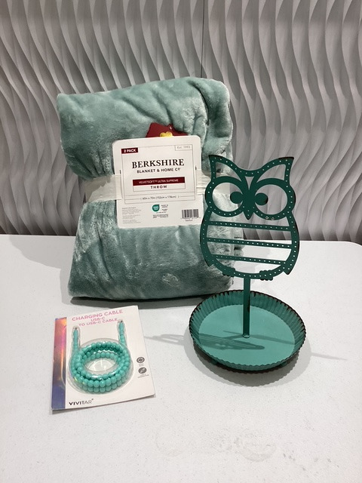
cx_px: 181
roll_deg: +0.2
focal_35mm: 31
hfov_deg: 45.4
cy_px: 242
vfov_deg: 58.4
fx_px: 432
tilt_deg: -33.6
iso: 80
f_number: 2.4
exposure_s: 1/60
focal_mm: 3.3
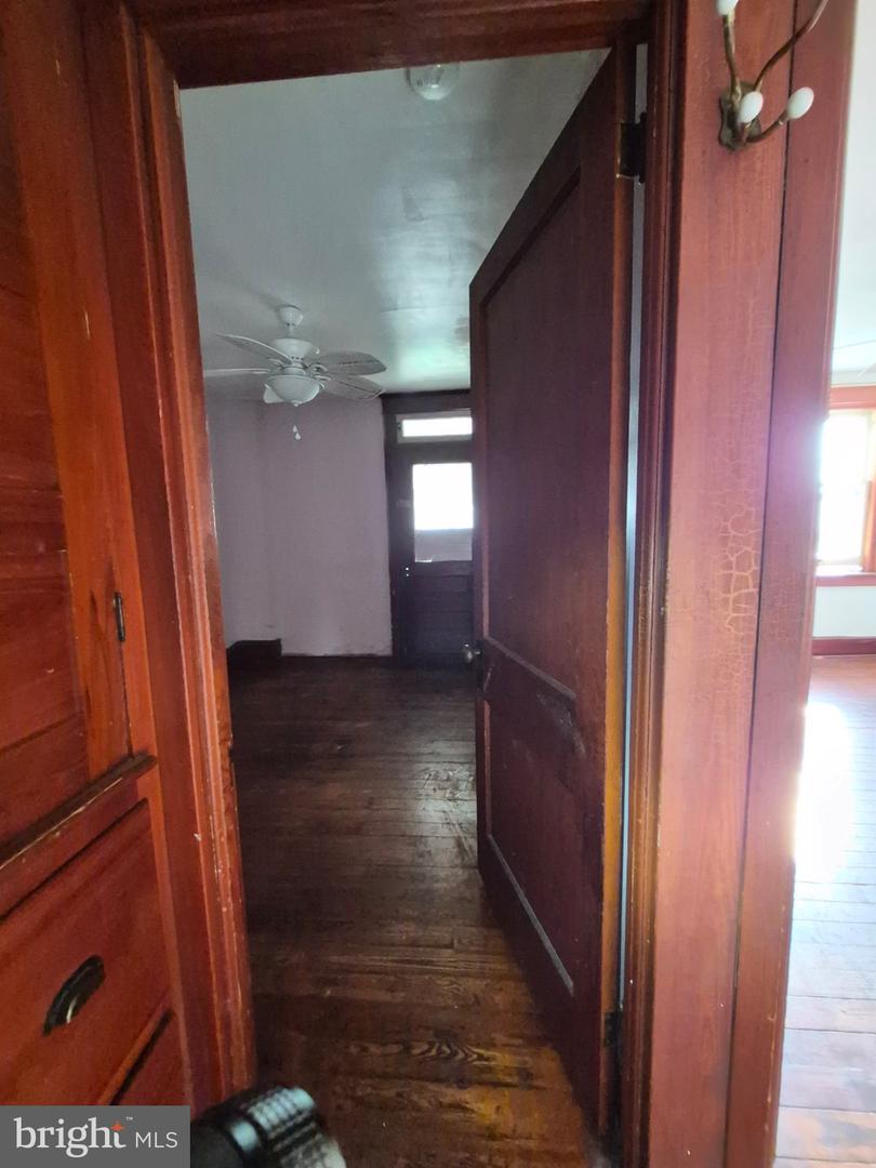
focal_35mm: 13
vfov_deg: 106.2
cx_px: 438
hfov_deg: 89.9
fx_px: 439
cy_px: 584
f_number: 2.2
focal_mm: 1.74
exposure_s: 1/60
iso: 1250
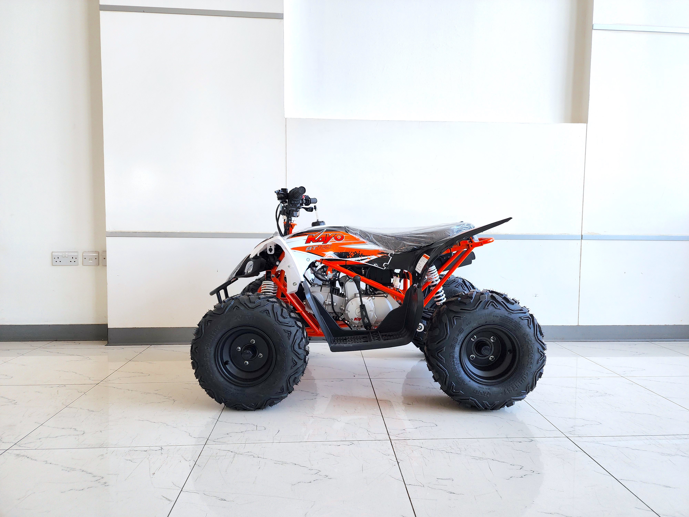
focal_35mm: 23
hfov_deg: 73.9
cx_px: 344
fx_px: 458
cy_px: 258
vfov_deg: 58.9
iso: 80
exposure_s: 1/180
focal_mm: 6.4
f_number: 1.8
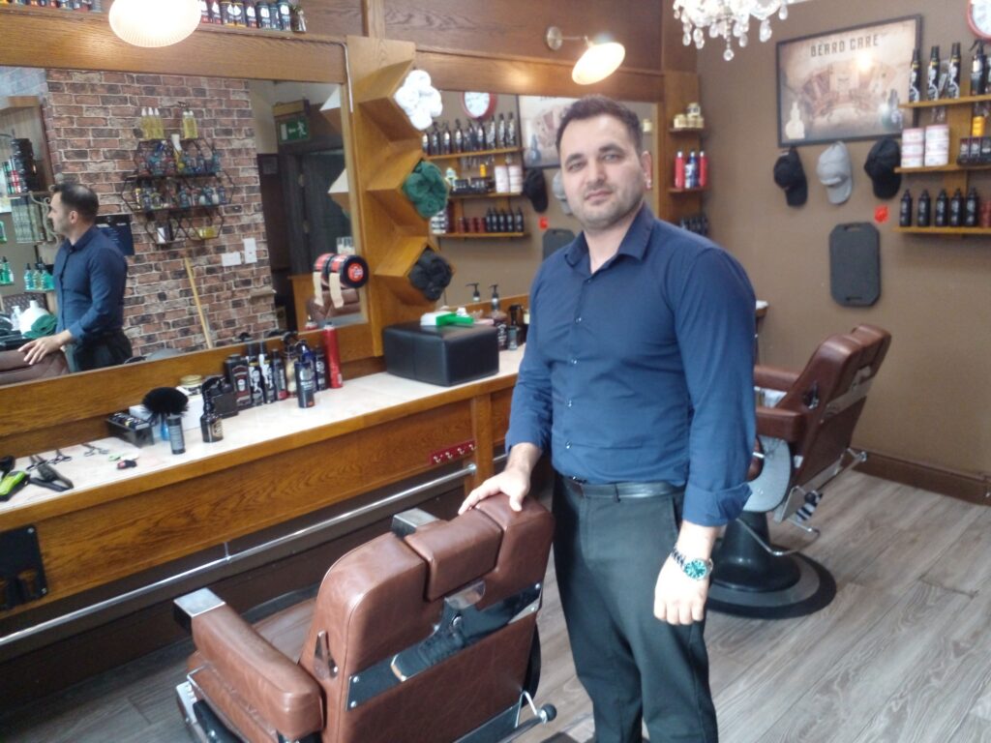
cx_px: 496
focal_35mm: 27
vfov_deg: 51.4
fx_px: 773
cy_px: 372
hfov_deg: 65.3
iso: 200
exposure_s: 1/50
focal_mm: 3.6
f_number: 1.9
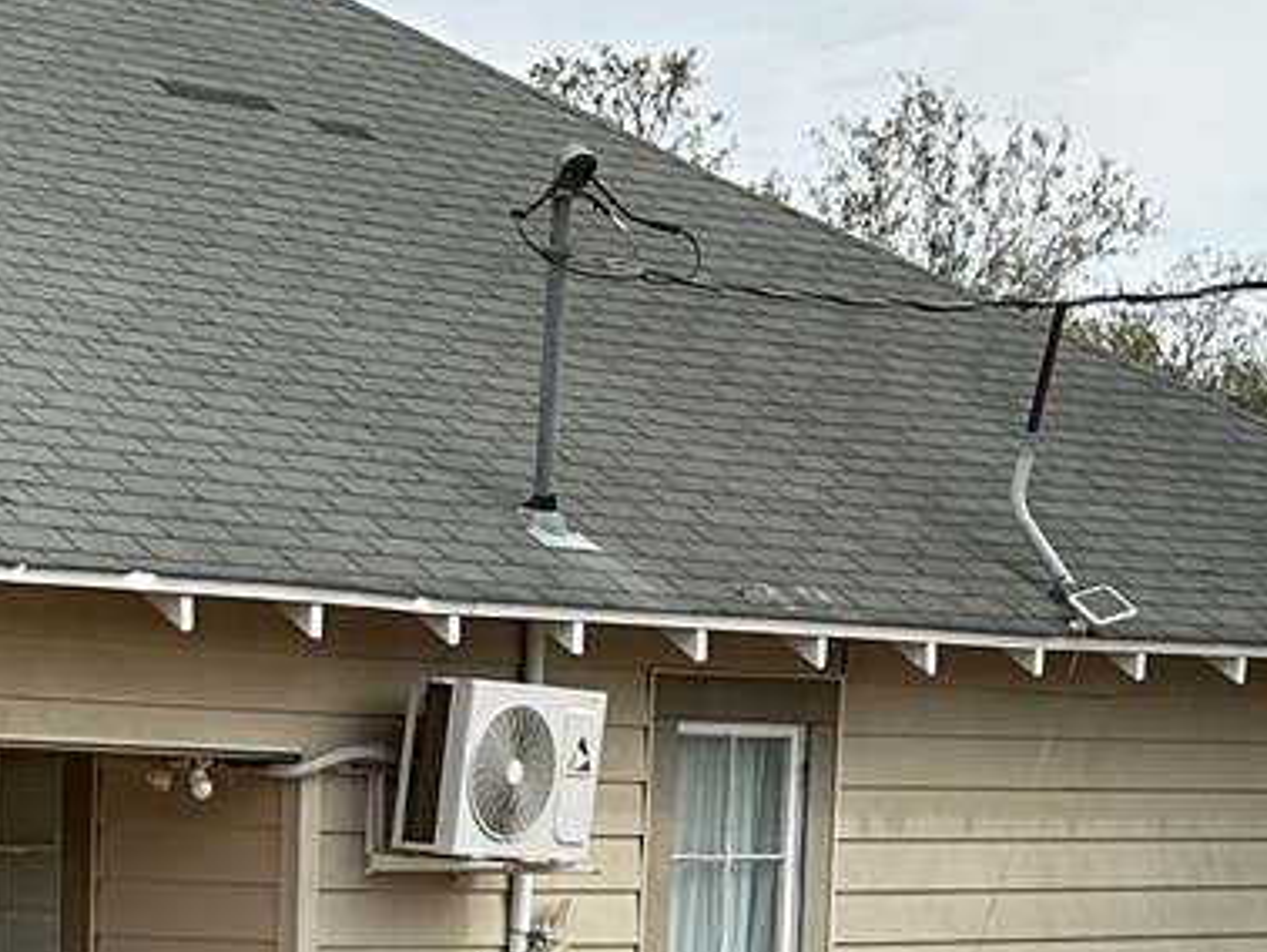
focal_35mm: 130
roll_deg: -1.7
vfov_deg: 10.9
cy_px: 1569
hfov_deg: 14.6
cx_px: -278
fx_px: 4761
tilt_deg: -7.1
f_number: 1.78
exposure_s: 1/3155
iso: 80
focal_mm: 6.86
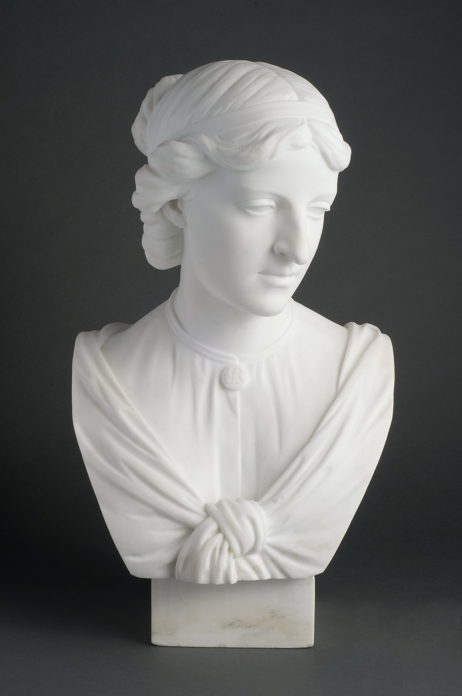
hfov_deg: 18.1
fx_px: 1447
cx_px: 231
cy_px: 348
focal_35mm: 75
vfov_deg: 27.0
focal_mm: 50
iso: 100
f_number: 22
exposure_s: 1/100
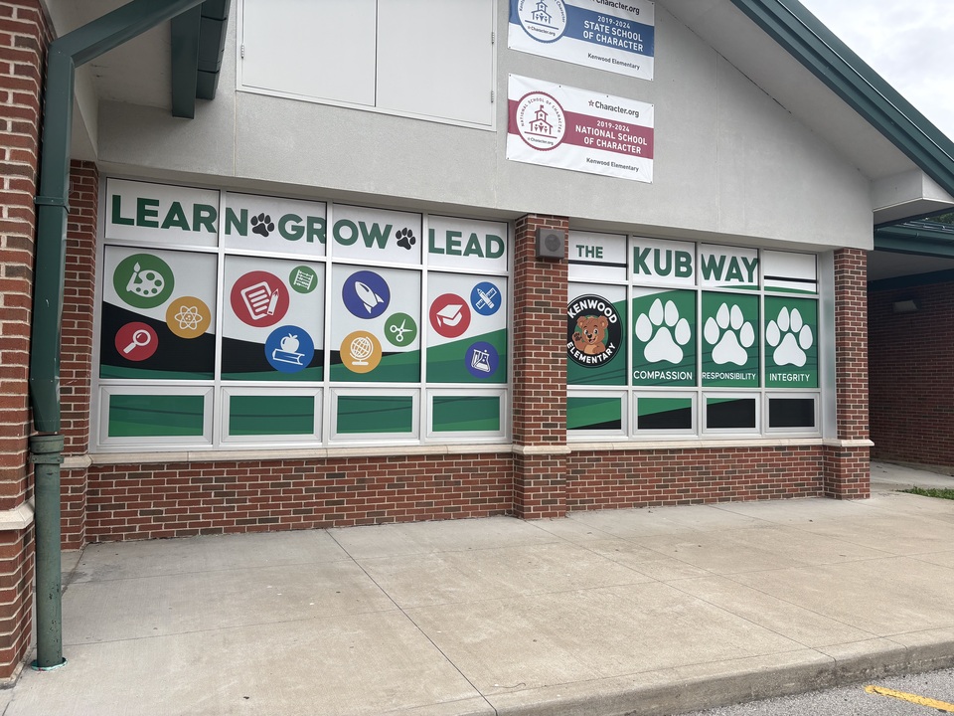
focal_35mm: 26
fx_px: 717
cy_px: 358
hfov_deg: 67.3
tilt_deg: +4.5
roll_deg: -0.1
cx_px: 477
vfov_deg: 53.1
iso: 50
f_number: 1.6
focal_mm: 5.96
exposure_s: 1/515
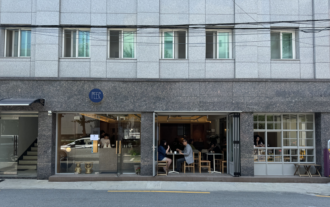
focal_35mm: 26
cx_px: 162
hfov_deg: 70.4
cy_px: 126
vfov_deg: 47.3
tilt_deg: +2.7
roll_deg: +0.2
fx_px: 234
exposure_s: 1/980
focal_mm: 6.76
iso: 80
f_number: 1.78
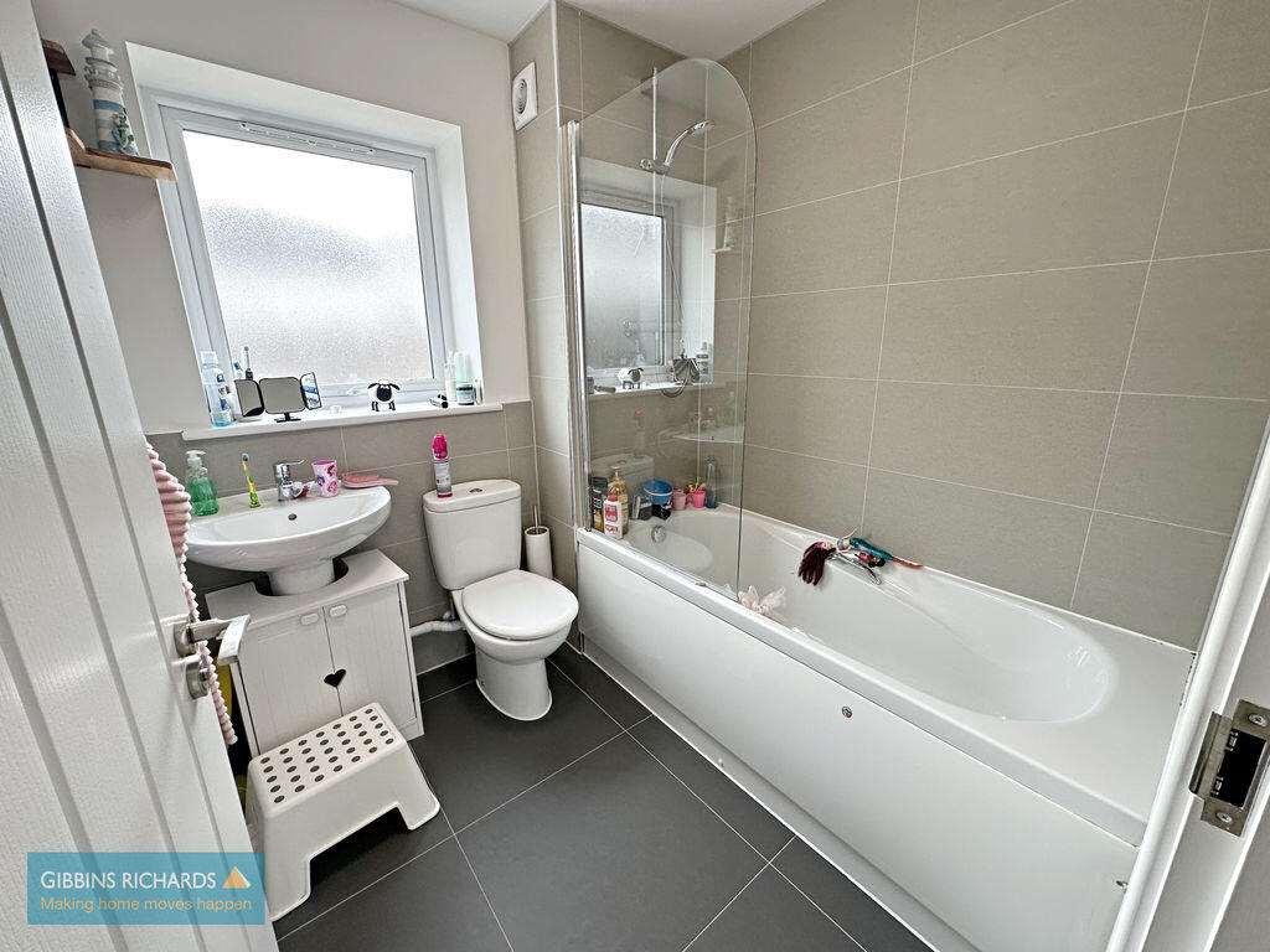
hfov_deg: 102.1
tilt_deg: -14.3
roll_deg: +1.1
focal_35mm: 14
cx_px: 635
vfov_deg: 85.7
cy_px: 476
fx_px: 514
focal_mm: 2.22
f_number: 2.2
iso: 125
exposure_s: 1/100
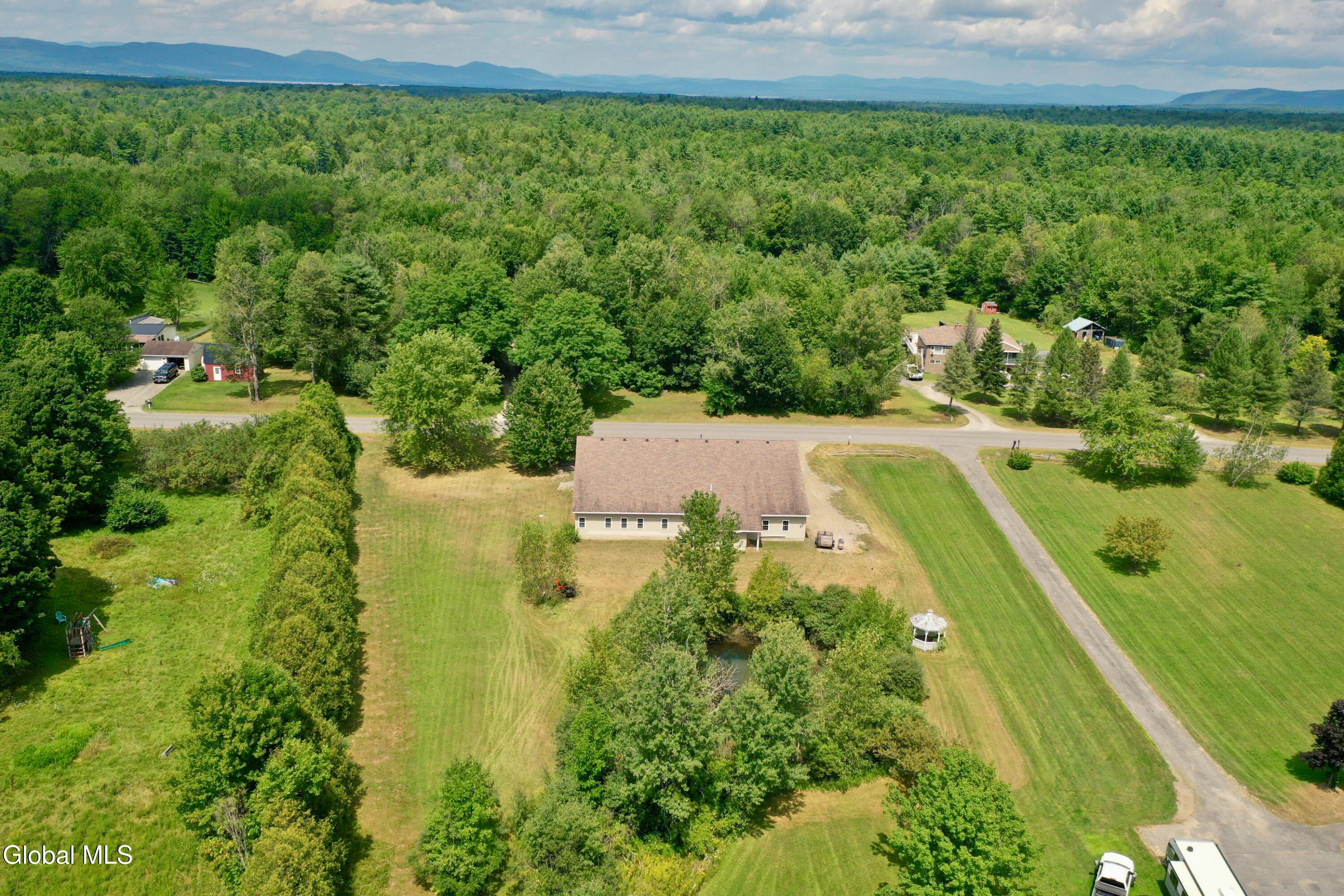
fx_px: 1045
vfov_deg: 46.4
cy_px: 448
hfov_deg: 65.5
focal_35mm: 28
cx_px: 672
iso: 100
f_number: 3.5
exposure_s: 1/80
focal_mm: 10.26
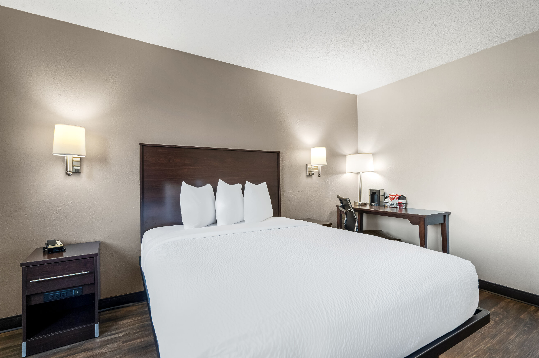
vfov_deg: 72.0
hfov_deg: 95.0
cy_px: 179
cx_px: 270
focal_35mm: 16
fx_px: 247
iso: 400
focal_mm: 16.5
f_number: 8
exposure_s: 1/30
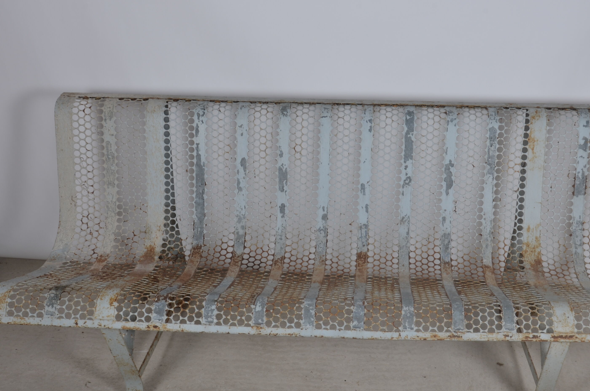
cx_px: 339
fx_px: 616
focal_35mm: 38
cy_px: 242
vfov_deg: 35.0
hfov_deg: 51.0
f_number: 14
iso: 100
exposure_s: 1/125
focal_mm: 19
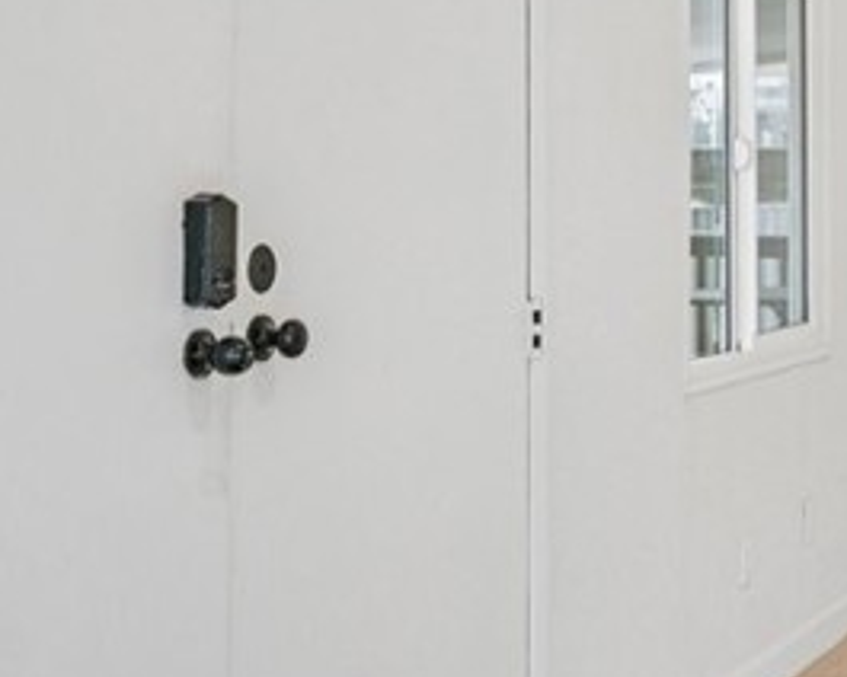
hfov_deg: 18.3
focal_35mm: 87
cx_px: 1426
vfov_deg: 17.6
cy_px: 176
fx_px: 2181
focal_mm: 24
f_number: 8
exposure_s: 1/30
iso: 200
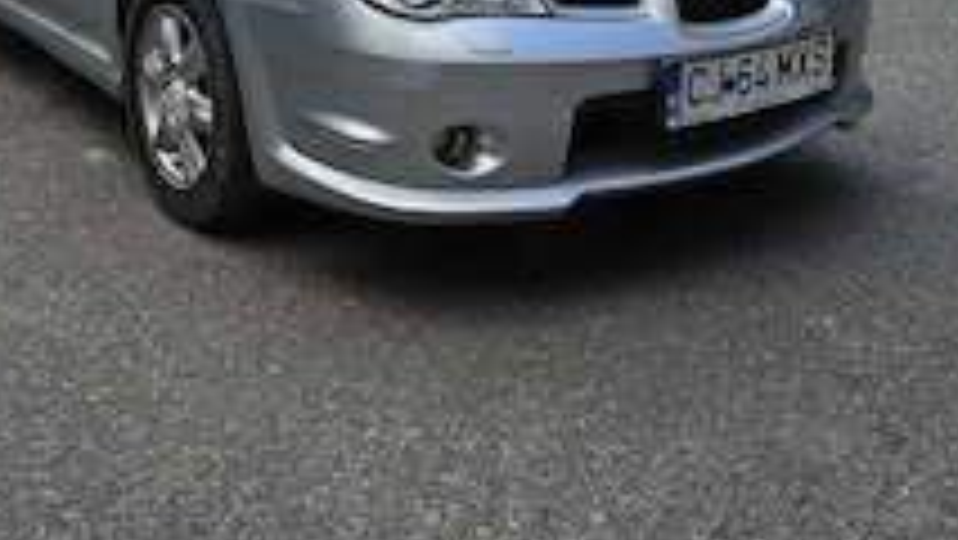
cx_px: 396
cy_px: -162
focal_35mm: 47
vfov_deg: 22.7
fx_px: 1194
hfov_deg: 43.5
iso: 64
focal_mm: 6.5
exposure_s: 1/10000
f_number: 1.4
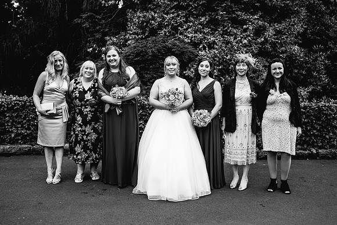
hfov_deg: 54.2
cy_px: 112
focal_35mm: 35
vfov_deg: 37.7
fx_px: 329
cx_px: 168
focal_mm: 35
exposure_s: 1/500
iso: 125
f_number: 4
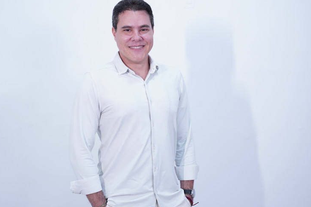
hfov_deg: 34.4
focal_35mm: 58
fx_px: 501
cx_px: 125
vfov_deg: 23.4
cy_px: 104
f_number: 4.5
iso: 1250
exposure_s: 1/125
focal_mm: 47
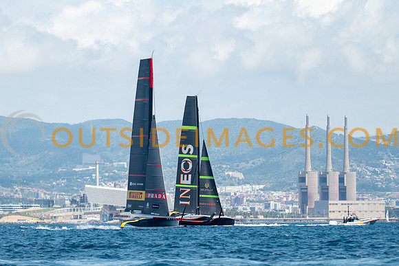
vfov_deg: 4.3
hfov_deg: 6.5
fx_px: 3531
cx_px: 149
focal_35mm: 319
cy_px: 121
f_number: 2.8
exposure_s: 1/2500
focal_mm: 200
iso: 100
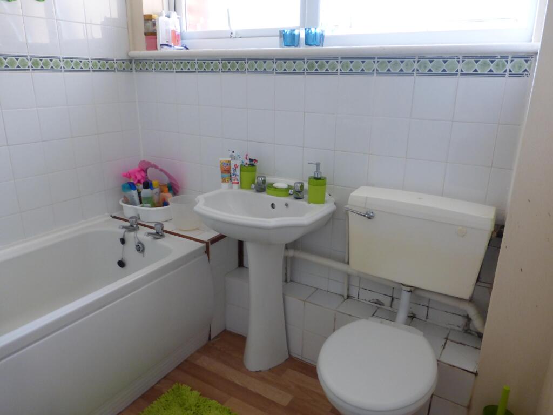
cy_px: 208
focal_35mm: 25
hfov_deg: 69.4
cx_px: 276
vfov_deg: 54.9
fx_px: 399
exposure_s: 1/60
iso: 250
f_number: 3.3
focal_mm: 4.3
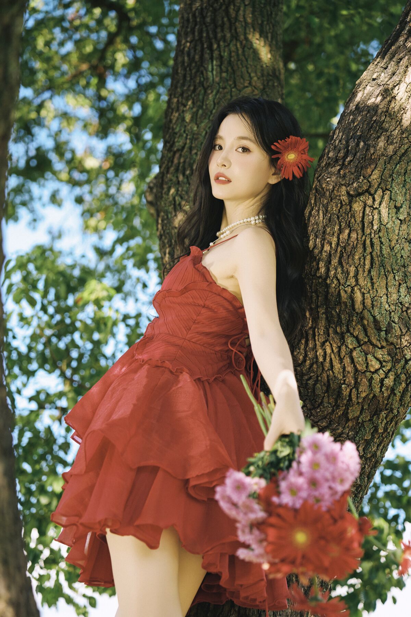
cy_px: 308
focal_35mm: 67
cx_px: 206
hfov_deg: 20.3
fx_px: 1147
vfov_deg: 30.1
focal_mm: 67
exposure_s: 1/400
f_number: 2.8
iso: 125
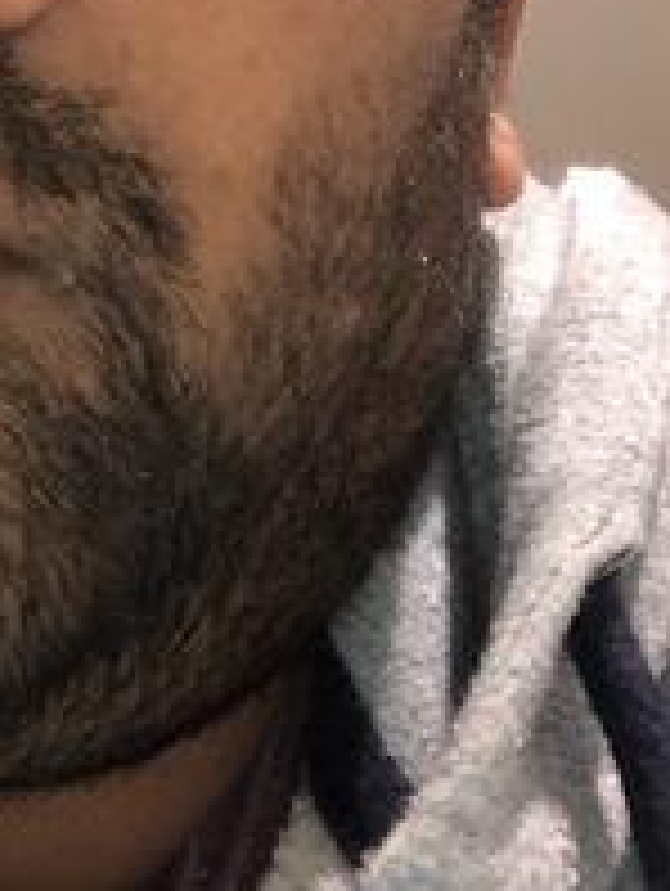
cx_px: -74
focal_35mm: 97
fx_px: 2498
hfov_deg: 14.9
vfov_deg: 19.6
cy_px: -14
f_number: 2.2
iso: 160
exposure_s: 1/17
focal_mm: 2.87
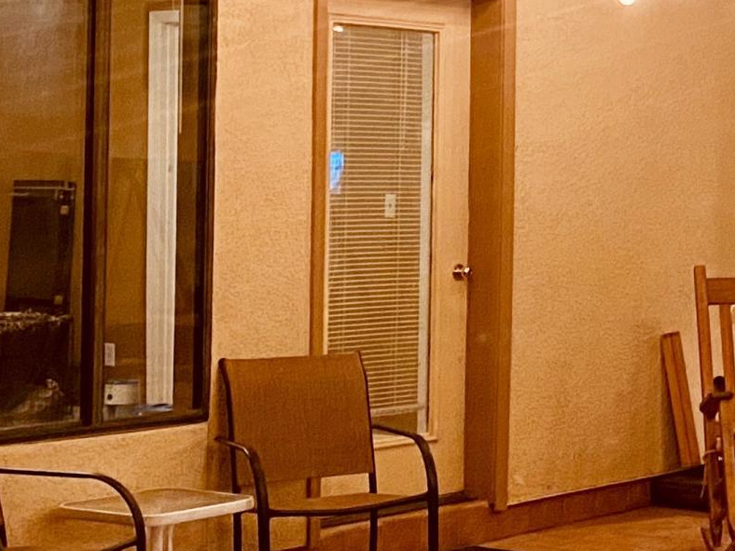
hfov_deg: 18.0
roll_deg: -1.0
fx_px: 2102
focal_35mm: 99
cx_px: 1047
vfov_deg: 14.9
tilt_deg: +0.2
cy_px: 170
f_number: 1.8
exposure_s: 1/30
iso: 640
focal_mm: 4.25
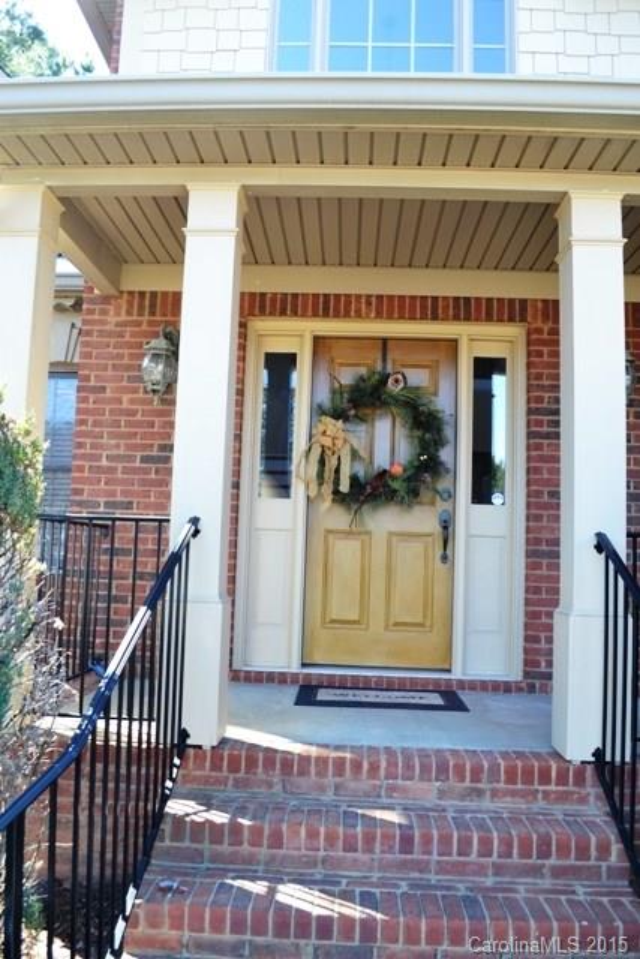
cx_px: 320
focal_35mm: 27
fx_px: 720
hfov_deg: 48.0
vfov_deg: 67.4
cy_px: 480
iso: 400
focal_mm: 18
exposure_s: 1/125
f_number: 5.6
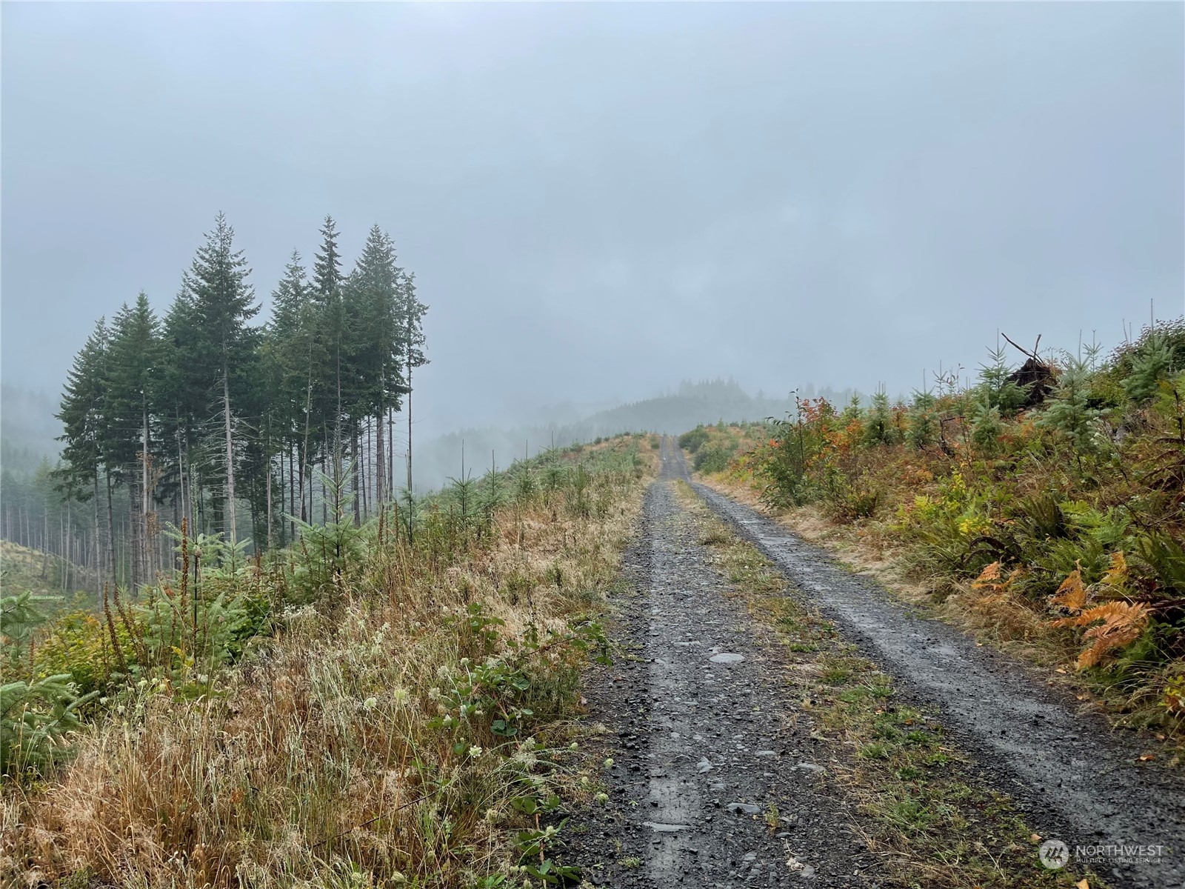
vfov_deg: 53.1
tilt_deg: -3.5
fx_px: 890
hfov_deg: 67.3
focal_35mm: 26
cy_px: 444
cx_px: 592
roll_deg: -0.5
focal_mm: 5.1
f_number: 1.6
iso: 32
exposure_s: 1/2717
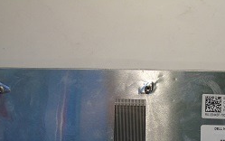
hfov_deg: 30.0
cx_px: 148
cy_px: 133
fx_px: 417
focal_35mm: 68
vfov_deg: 18.8
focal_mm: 7.1
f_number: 4.9
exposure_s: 1/8
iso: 200
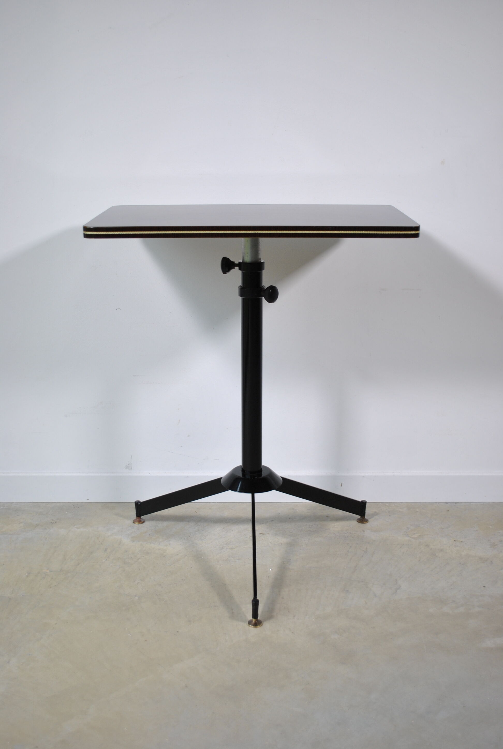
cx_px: 252
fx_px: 907
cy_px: 374
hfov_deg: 31.0
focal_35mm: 44
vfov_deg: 44.9
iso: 200
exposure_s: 1/40
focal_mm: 29
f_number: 5
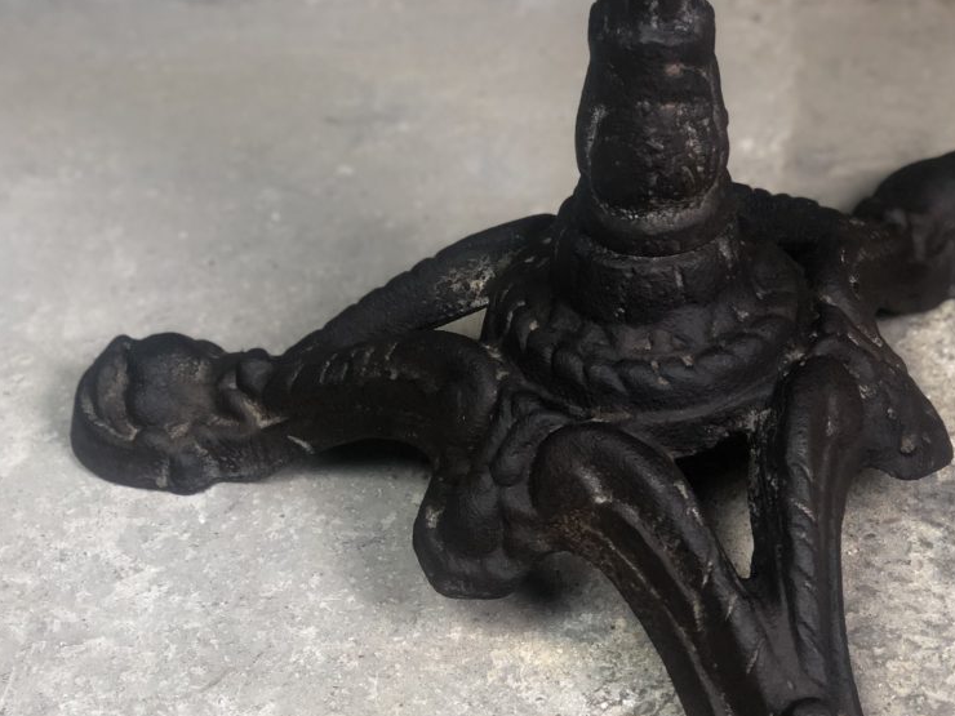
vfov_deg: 20.4
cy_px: 488
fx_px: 1986
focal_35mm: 72
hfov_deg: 26.9
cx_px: 632
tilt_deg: -46.0
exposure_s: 1/50
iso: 100
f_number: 2.4
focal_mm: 6
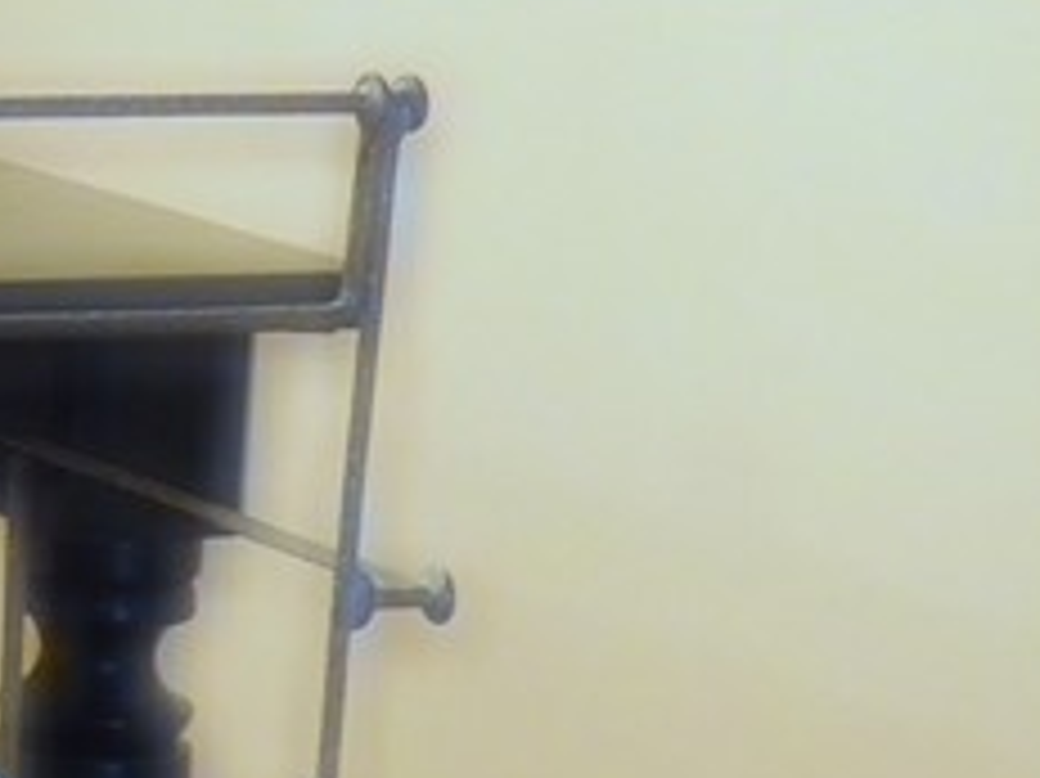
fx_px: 8798
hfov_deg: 6.6
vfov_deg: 5.1
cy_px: -63
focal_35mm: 293
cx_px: -986
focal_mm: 11.7
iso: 400
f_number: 4.2
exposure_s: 1/8
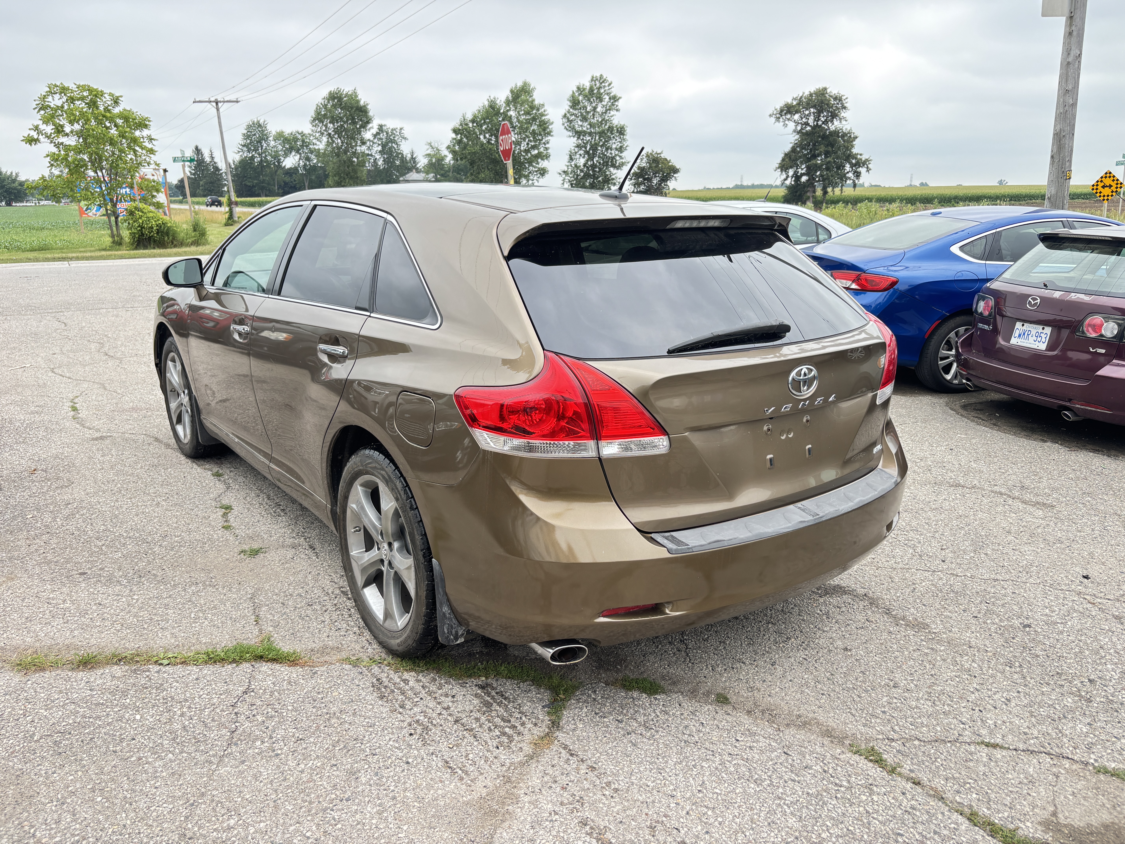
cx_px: 562
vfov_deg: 53.1
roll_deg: +0.5
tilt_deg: -15.6
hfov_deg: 67.3
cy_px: 422
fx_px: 845
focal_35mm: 26
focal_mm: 5.96
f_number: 1.6
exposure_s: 1/315
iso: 50
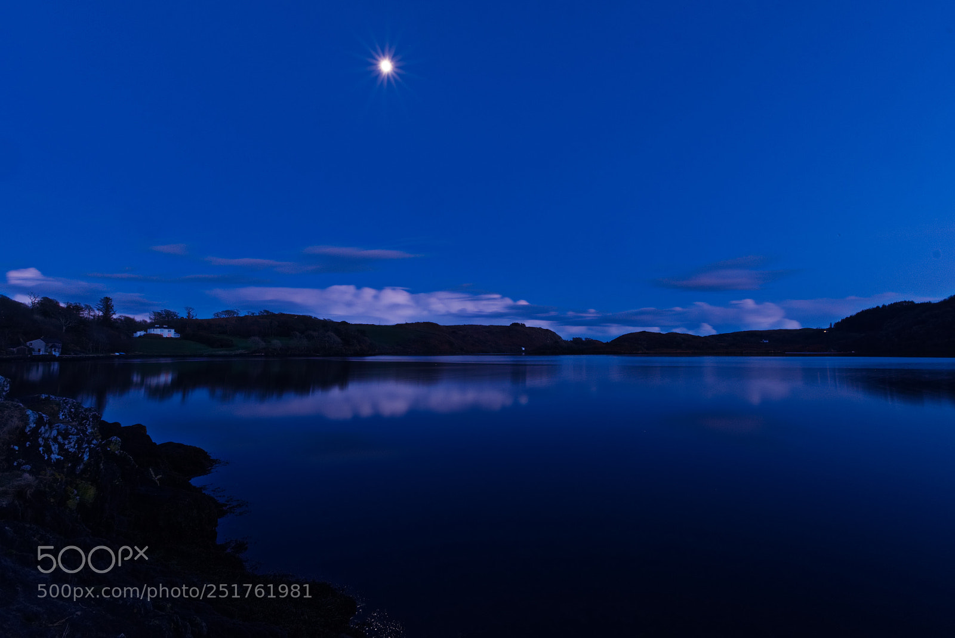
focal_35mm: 15
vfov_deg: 77.4
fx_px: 398
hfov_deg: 100.4
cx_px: 478
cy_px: 319
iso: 200
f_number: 22
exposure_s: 34
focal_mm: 10
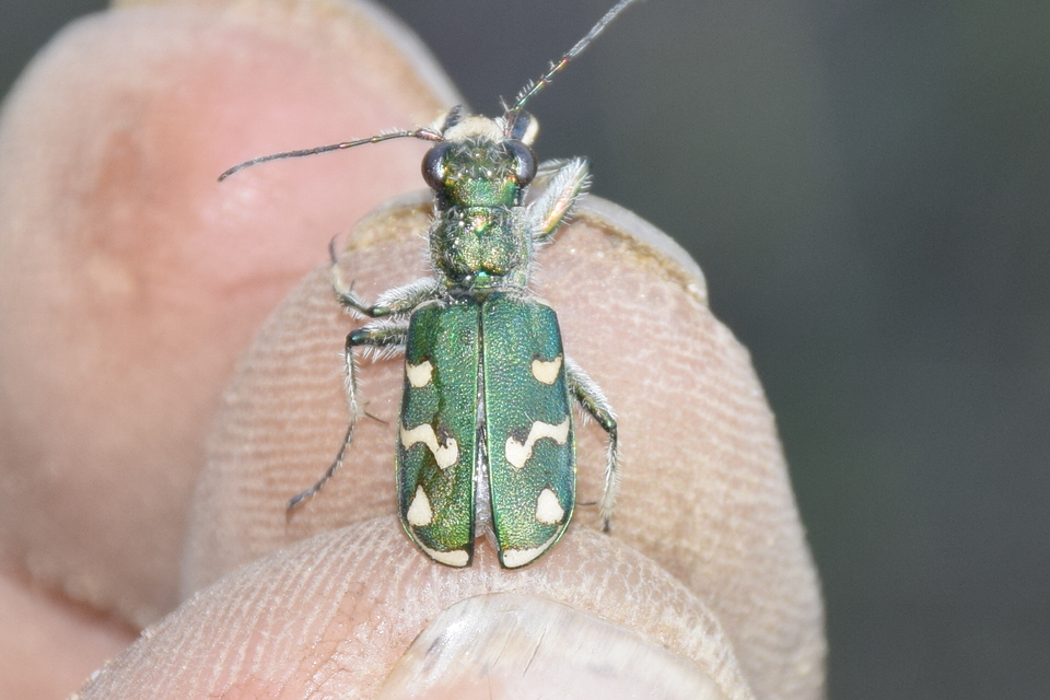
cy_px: 350
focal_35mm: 210
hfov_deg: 9.8
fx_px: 6125
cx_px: 525
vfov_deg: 6.5
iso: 320
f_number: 11
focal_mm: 140
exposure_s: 1/160
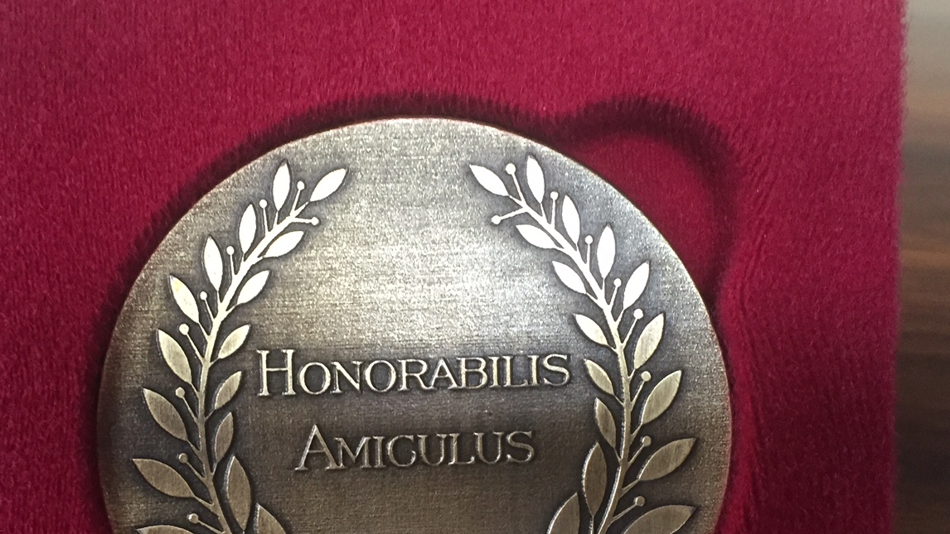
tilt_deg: -31.4
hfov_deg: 45.3
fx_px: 1134
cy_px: 421
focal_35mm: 45
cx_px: 410
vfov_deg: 26.1
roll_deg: -1.8
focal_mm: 4.15
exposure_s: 1/33
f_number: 2.2
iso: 250
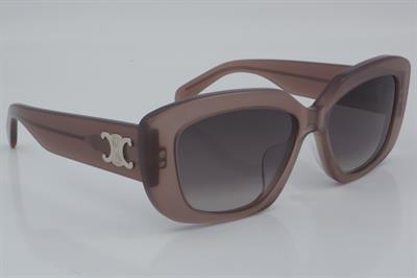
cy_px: 139
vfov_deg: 16.5
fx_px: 955
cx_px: 208
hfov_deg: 24.6
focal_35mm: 82
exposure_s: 1/4
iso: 100
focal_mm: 55
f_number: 32
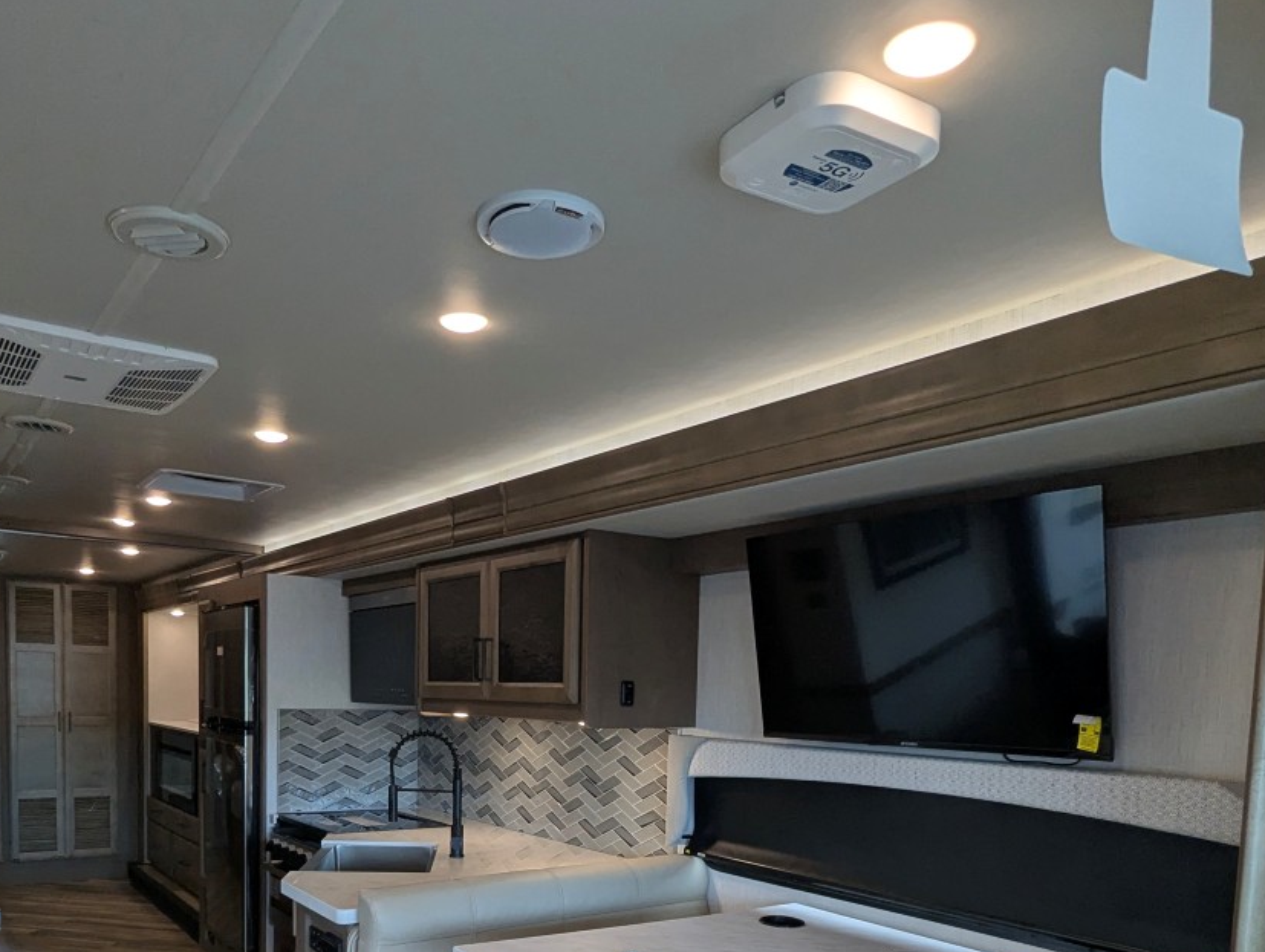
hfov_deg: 65.0
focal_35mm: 27
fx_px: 988
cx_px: 554
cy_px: 770
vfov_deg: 48.4
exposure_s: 1/177
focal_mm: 2.35
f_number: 2.2
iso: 150
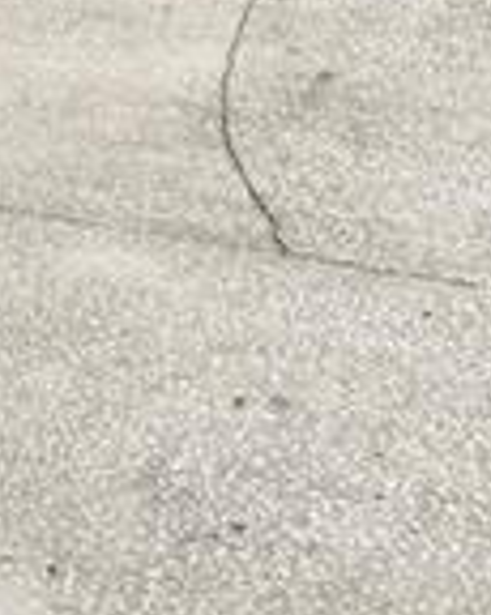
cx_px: -329
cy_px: -816
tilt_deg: +10.4
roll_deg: +0.3
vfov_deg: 14.2
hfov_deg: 14.4
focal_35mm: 97
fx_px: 1764
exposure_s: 1/1880
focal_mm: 2.22
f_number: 2.2
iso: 50
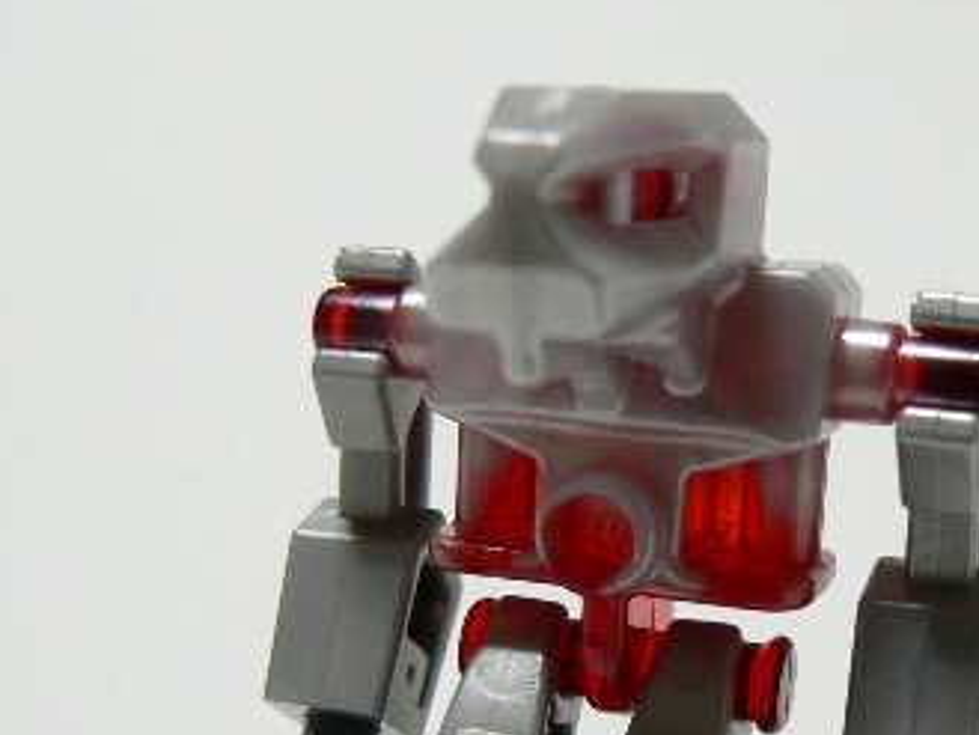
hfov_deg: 27.7
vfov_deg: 20.8
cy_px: 601
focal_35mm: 70
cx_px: 559
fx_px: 1980
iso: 150
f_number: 2.8
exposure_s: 1/15
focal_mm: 6
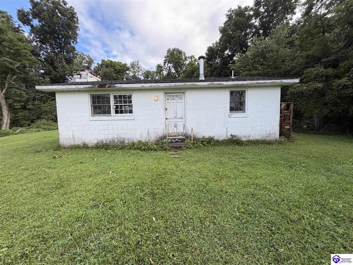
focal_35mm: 14
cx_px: 176
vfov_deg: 85.6
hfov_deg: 102.1
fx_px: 143
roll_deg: +1.3
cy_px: 132
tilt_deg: -4.4
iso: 64
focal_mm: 2.22
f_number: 2.2
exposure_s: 1/486
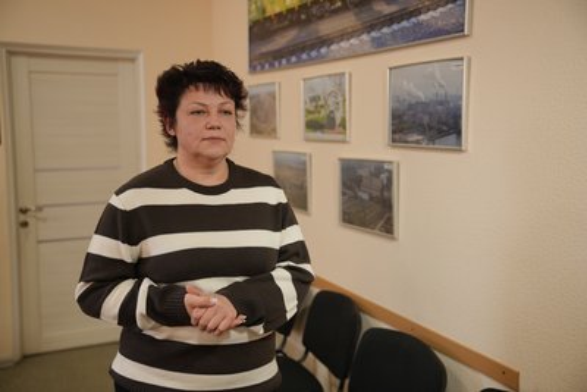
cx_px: 294
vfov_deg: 35.1
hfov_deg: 50.7
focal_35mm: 38
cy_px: 196
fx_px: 620
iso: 125
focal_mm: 38
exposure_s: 1/60
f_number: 2.8
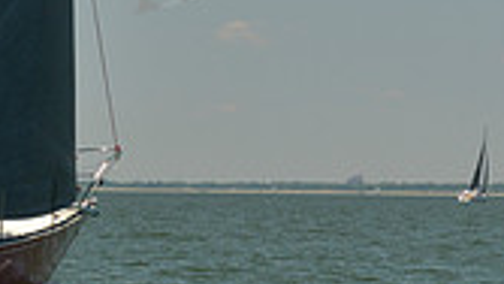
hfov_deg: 8.4
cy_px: -486
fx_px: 3408
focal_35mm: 255
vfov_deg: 4.6
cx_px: -26
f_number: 6.3
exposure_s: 1/640
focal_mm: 70
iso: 200
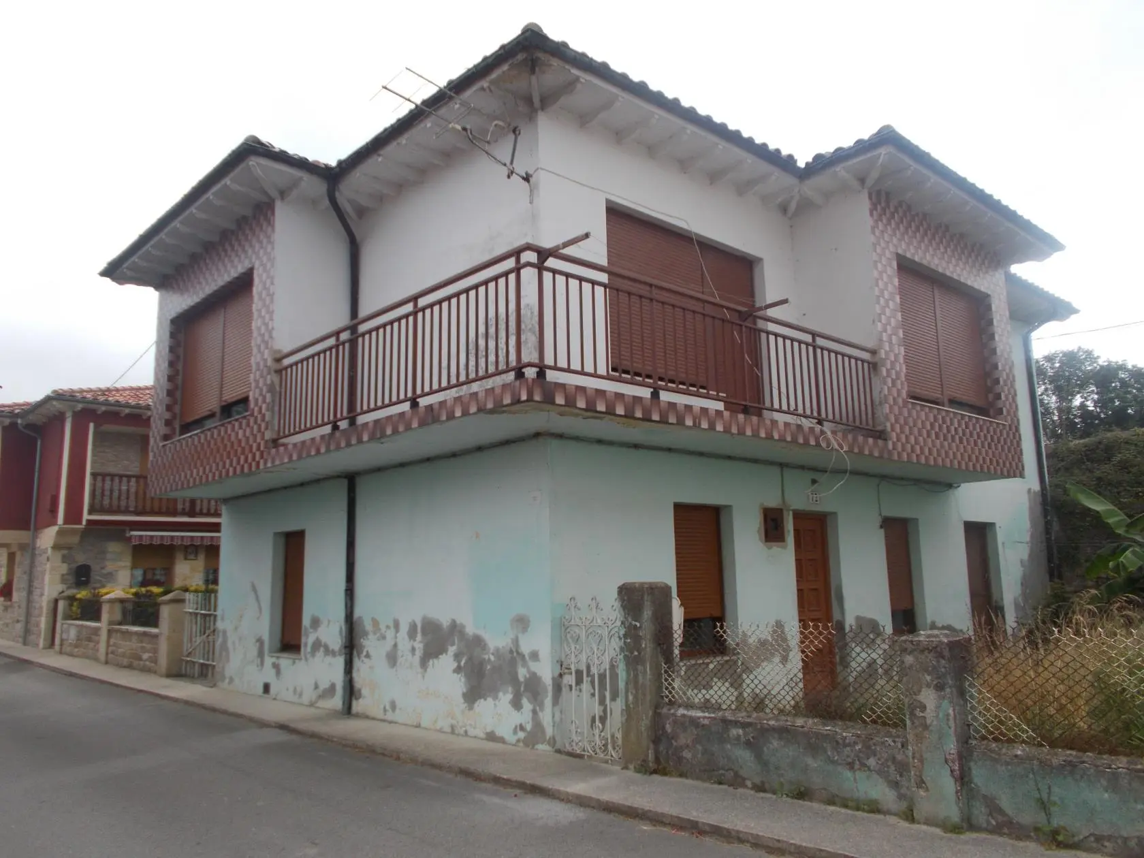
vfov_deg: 53.1
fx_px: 859
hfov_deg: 67.3
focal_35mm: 26
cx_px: 572
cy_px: 429
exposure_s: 1/250
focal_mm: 4.6
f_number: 3.2
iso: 80
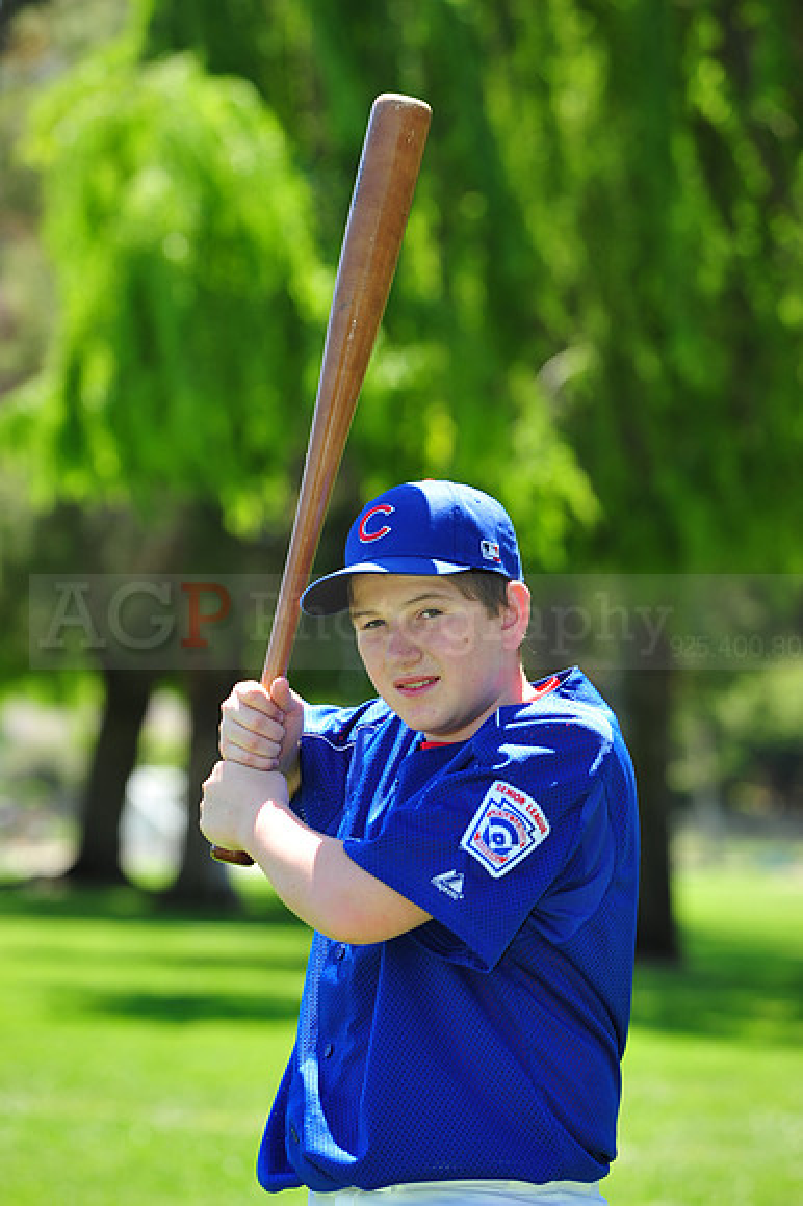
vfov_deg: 13.3
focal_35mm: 155
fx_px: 5192
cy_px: 603
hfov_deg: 8.8
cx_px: 402
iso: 200
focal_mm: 155
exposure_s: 1/320
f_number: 5.6
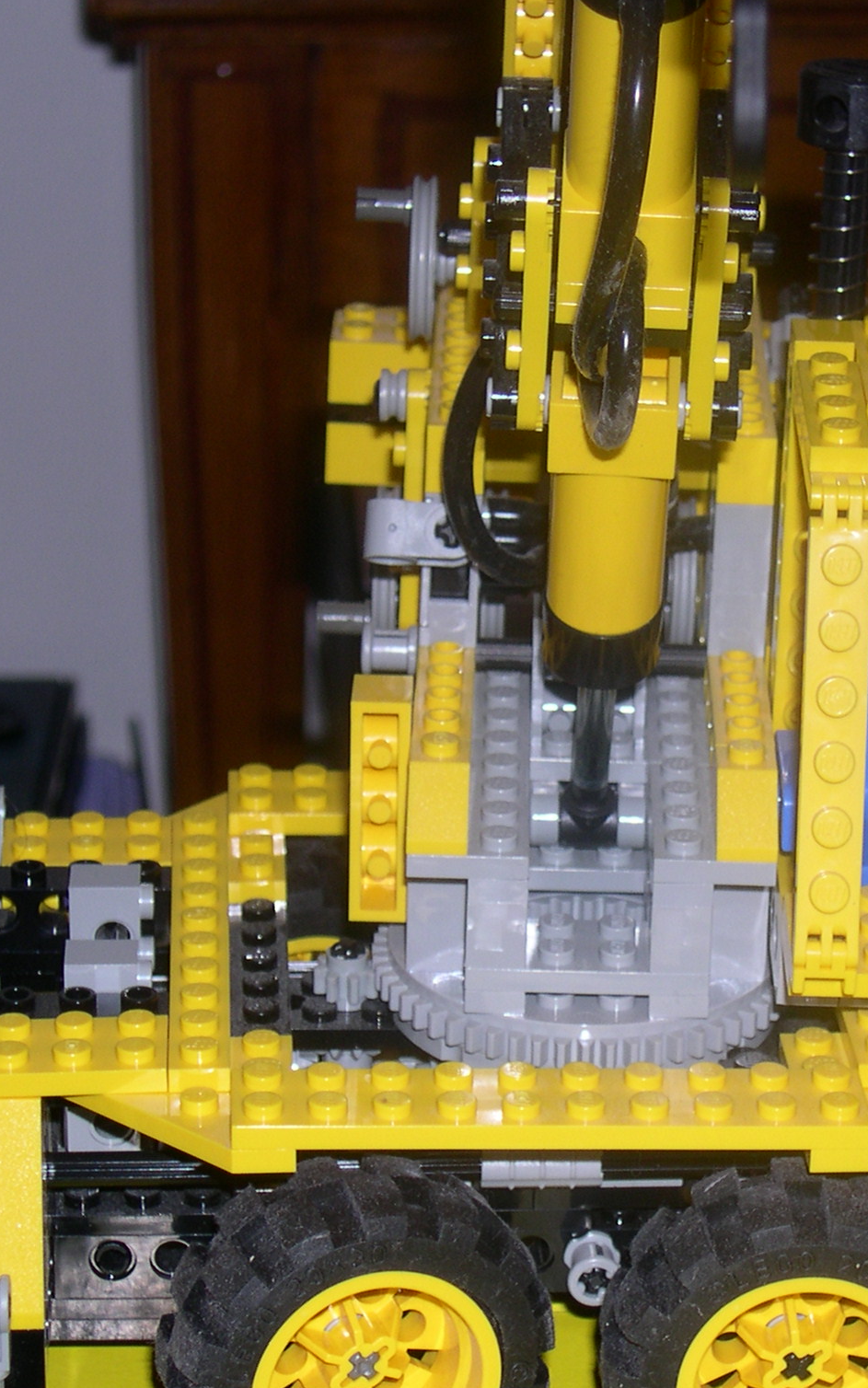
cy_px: 753
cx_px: 595
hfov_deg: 12.2
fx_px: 4048
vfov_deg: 19.5
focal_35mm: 107
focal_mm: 14.2
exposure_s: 1/60
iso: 100
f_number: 3.7
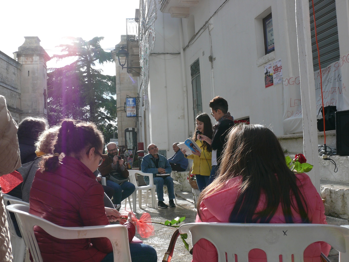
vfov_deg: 40.7
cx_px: 174
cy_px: 131
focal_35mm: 35
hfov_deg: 52.6
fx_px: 353
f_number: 5.6
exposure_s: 1/320
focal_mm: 7.4
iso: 100
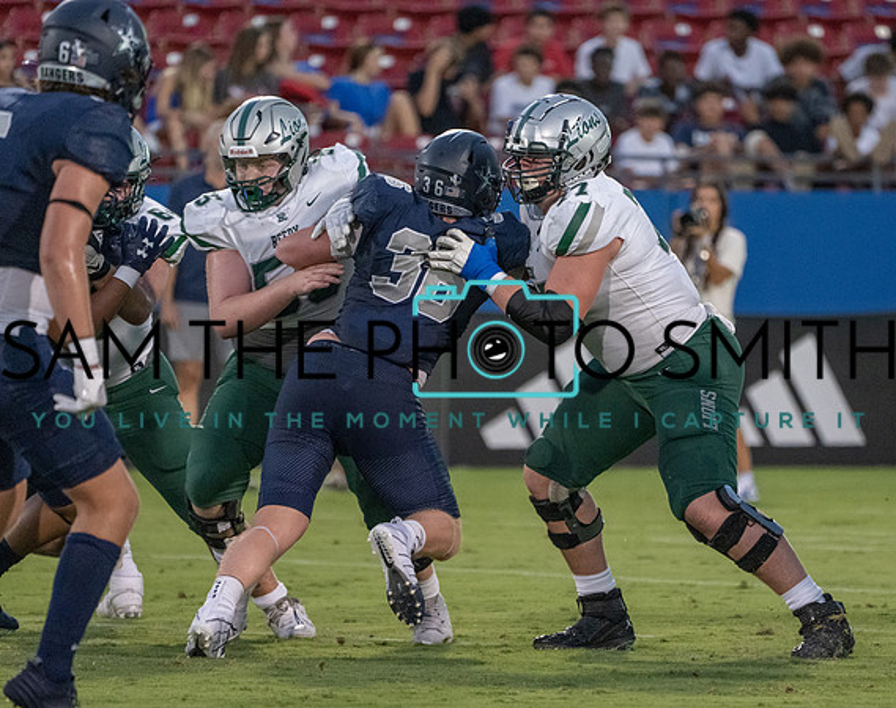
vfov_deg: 3.2
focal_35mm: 479
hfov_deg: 4.1
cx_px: 581
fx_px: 12654
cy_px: 385
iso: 8000
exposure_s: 1/1000
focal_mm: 379
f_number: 5.6
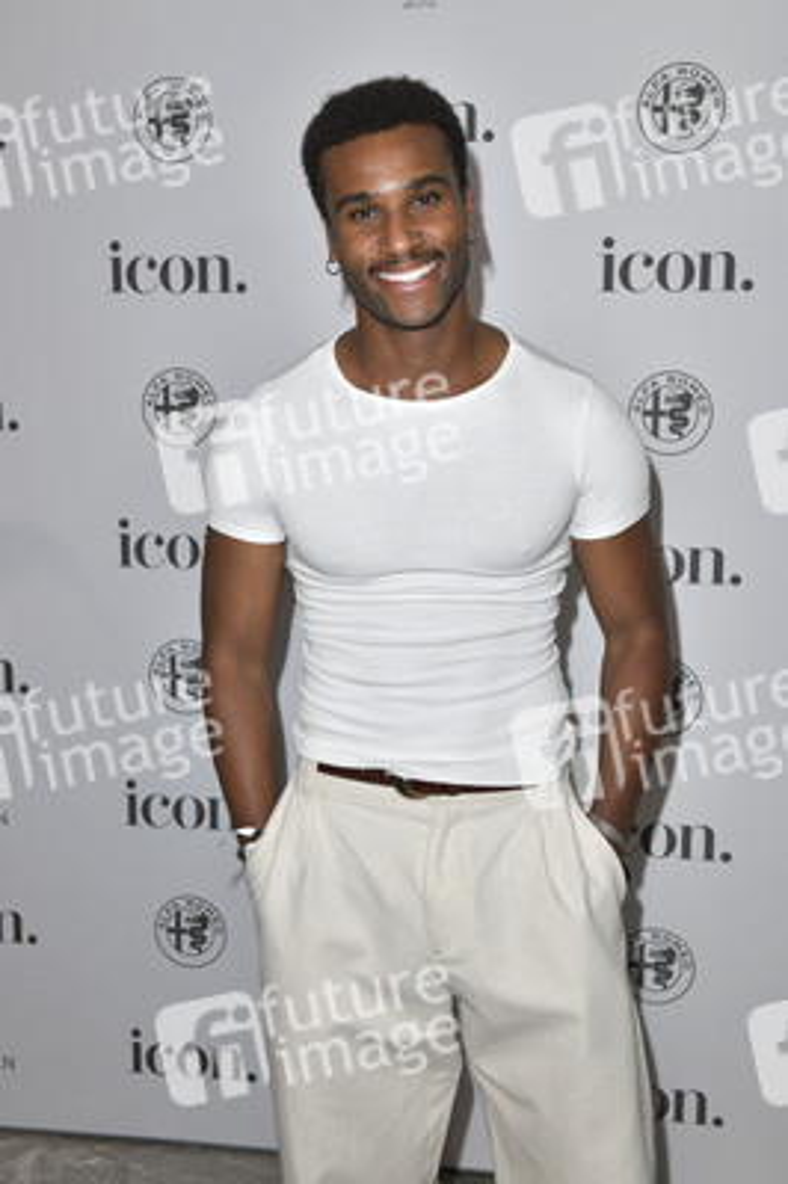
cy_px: 592
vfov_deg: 44.5
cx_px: 394
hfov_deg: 30.5
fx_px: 1447
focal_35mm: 44
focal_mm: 44
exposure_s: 1/250
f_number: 7.1
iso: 1250
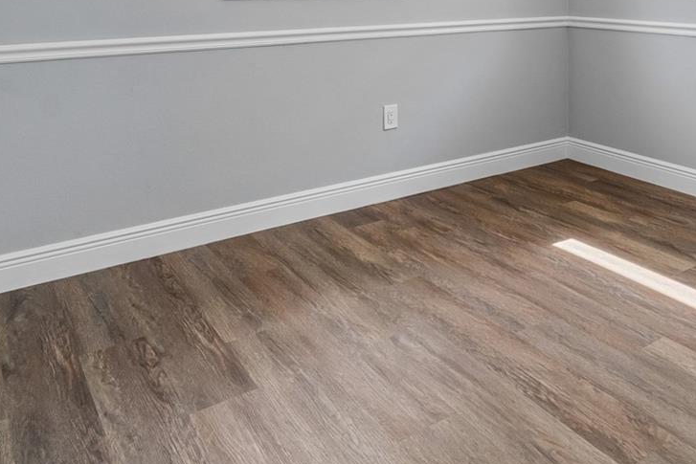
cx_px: 547
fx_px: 638
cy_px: -39
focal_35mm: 33
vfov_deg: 34.8
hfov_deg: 53.8
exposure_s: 1/5
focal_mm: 10
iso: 100
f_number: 7.1
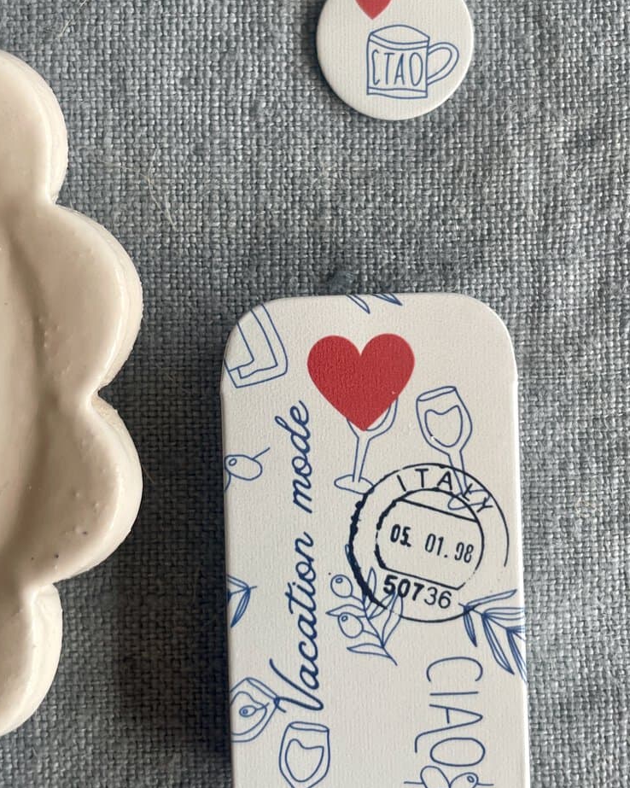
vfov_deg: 41.9
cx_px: 284
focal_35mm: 44
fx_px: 1026
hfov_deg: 34.1
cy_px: 340
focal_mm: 4.2
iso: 32
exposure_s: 1/274
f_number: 1.6
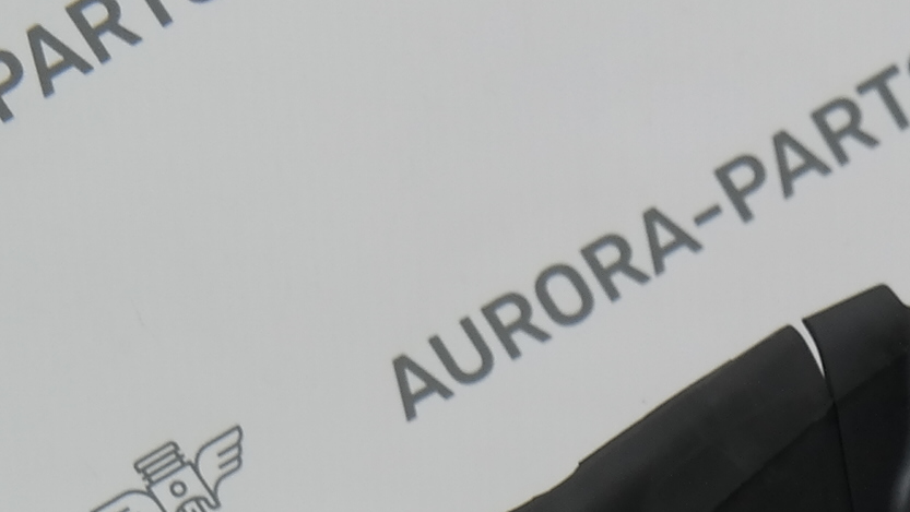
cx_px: 1512
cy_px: 1269
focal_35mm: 176
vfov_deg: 6.5
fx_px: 4248
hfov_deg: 11.5
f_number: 4
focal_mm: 24
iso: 200
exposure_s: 1/80
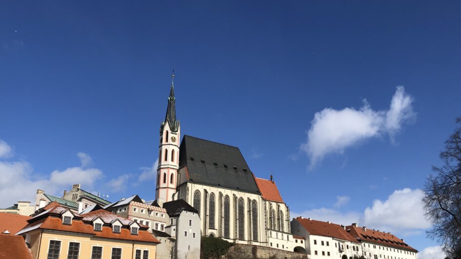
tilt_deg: +16.8
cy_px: 167
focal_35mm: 33
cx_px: 219
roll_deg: -0.4
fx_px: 403
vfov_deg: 35.3
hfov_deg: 59.5
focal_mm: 3.99
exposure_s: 1/3690
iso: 25
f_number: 1.8
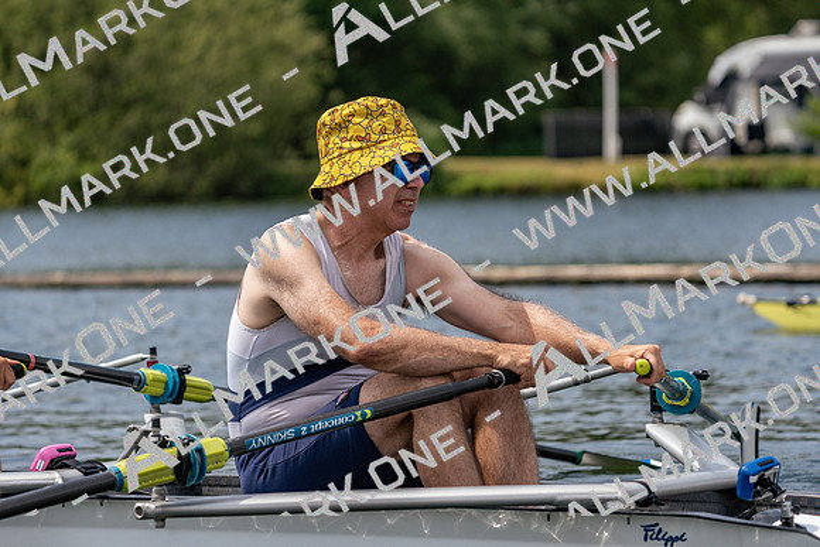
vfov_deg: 6.9
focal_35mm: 200
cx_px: 410
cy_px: 274
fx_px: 4556
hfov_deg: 10.3
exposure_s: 1/1600
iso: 250
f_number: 5.6
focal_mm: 200
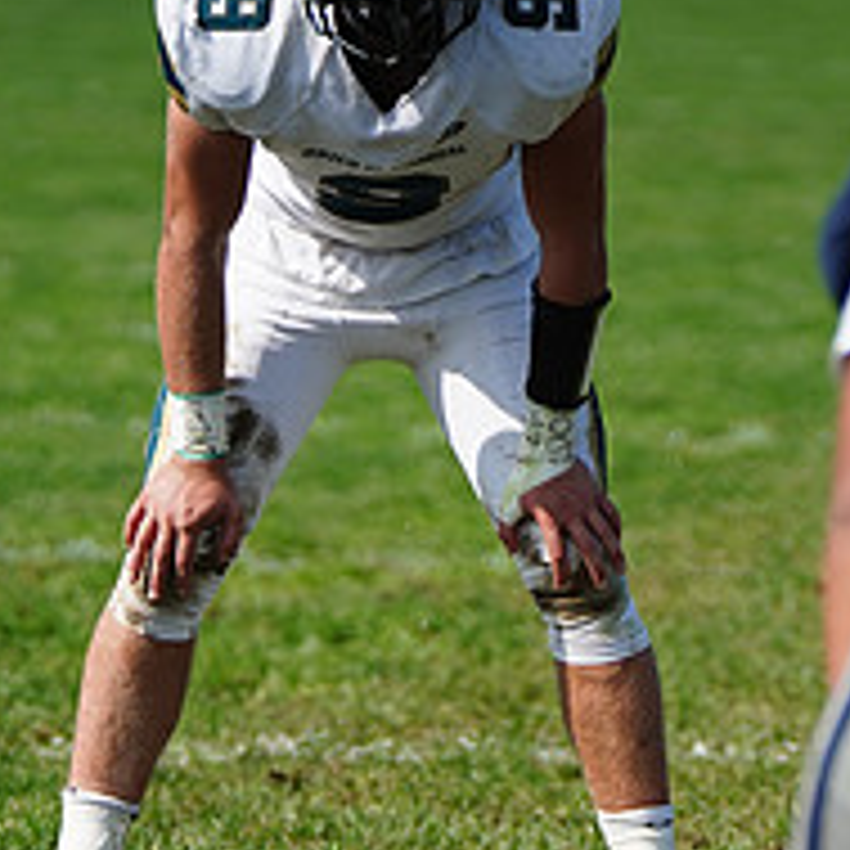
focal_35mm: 514
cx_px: 450
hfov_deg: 3.4
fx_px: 14279
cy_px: 403
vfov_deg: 3.4
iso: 400
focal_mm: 197
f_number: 2.8
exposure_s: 1/6400
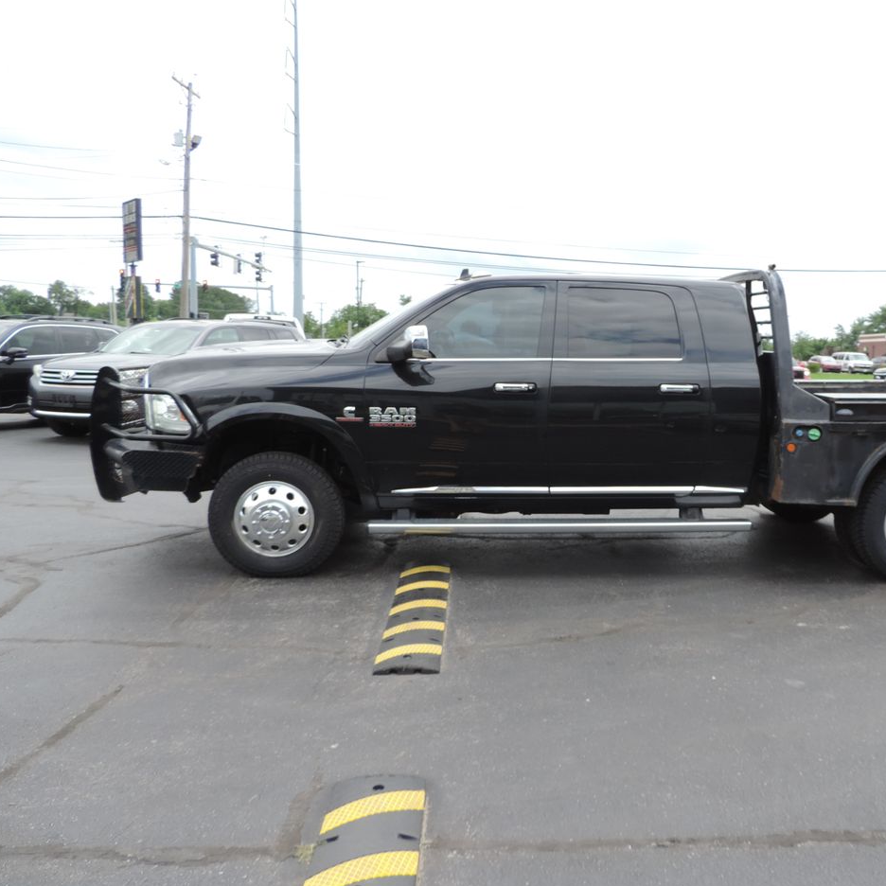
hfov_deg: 54.5
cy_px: 452
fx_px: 840
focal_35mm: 29
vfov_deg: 55.6
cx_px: 593
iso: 80
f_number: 3
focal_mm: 4.3
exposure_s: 1/400
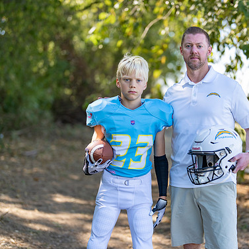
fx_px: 586
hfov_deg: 23.9
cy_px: 127
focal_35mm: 72
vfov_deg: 24.0
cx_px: 168
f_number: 1.2
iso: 100
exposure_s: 1/1600
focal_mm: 50
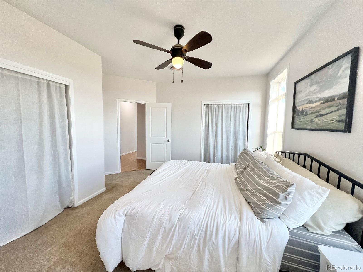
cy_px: 136
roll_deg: -1.1
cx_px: 182
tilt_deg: -2.9
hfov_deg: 106.2
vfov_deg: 89.9
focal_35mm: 13
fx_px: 136
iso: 80
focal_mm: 1.57
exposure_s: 1/120
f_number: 1.8
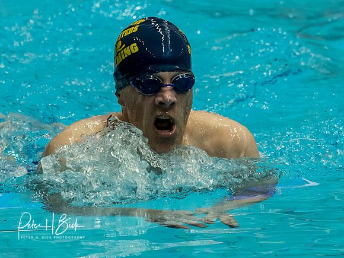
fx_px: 5882
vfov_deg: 2.5
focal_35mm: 592
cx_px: 136
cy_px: 111
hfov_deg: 3.3
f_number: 3.5
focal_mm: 125
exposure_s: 1/500
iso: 1600
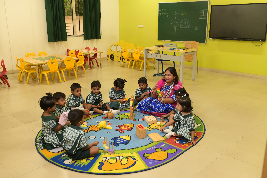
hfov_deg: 54.4
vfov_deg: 37.8
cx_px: 134
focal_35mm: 35
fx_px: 259
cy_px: 89
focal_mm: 35
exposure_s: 1/125
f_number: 3.5
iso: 1250
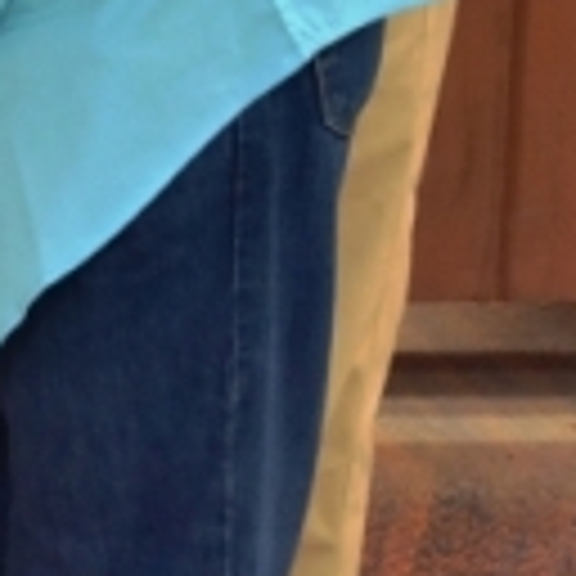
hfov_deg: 6.3
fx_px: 4801
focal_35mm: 255
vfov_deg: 6.7
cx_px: -1210
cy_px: -513
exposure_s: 1/50
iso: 2800
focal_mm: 48
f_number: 4.5
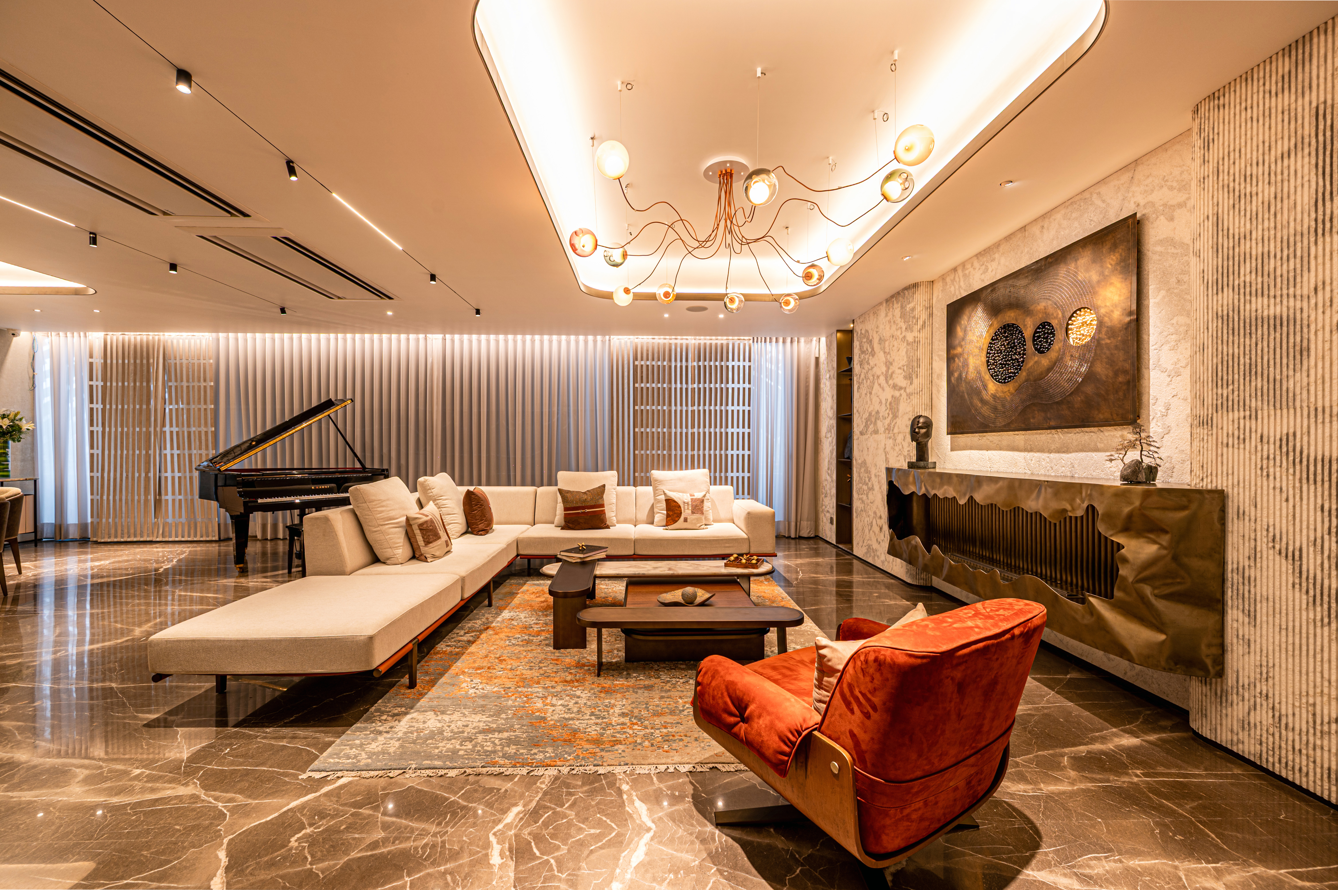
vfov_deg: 81.1
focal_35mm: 14
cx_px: 669
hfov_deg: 104.3
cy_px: 445
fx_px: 520
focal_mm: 14
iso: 100
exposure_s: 1/4
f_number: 7.1
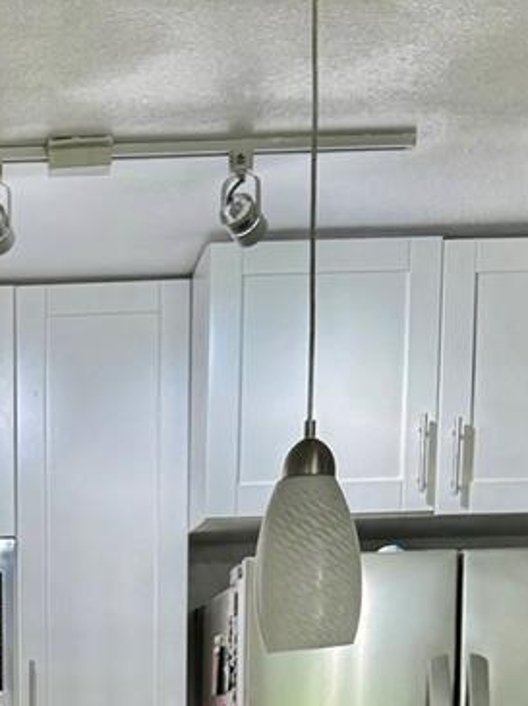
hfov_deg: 17.9
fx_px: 1609
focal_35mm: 79
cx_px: -79
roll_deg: +2.0
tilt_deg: -6.2
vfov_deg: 22.3
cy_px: 907
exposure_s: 1/120
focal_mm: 6.76
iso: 125
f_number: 1.78
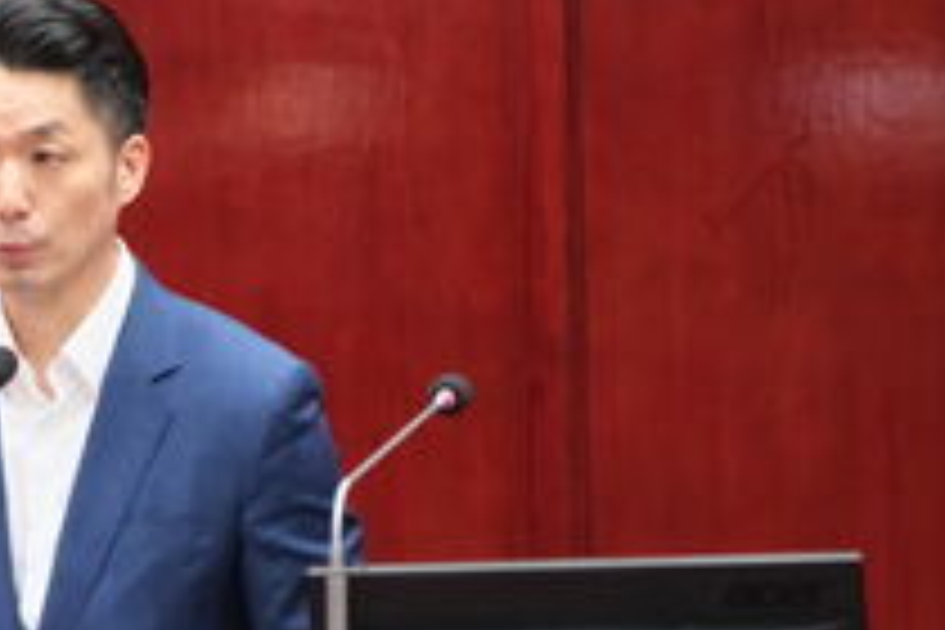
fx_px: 9318
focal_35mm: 355
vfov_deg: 3.9
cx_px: 81
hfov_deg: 5.8
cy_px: 232
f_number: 2.8
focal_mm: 124.3
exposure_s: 1/250
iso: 1600
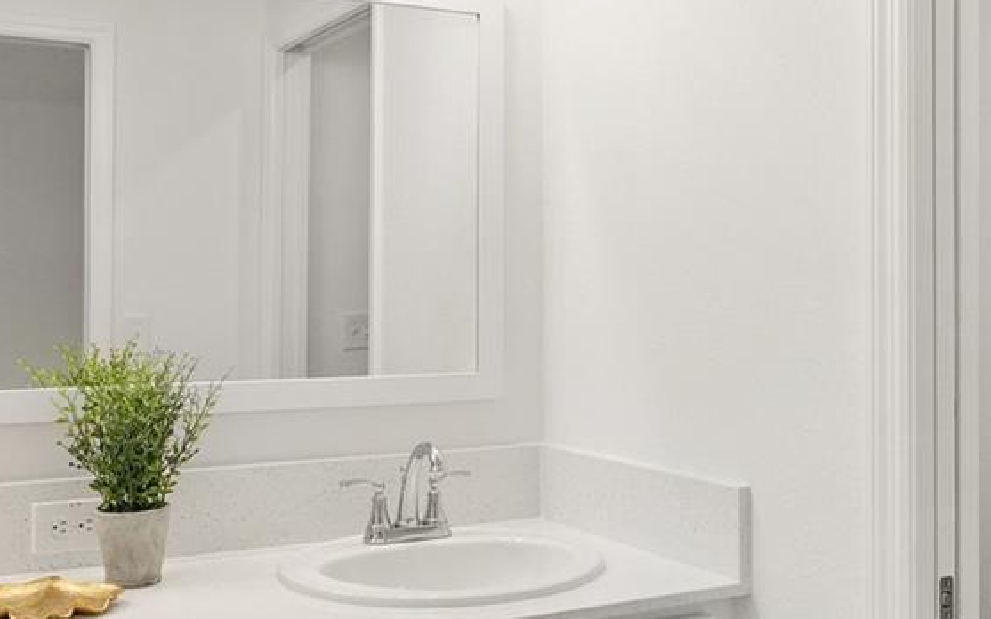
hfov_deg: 48.1
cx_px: 438
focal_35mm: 41
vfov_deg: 31.2
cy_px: 302
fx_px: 1107
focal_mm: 14
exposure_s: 1/40
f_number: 8
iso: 320
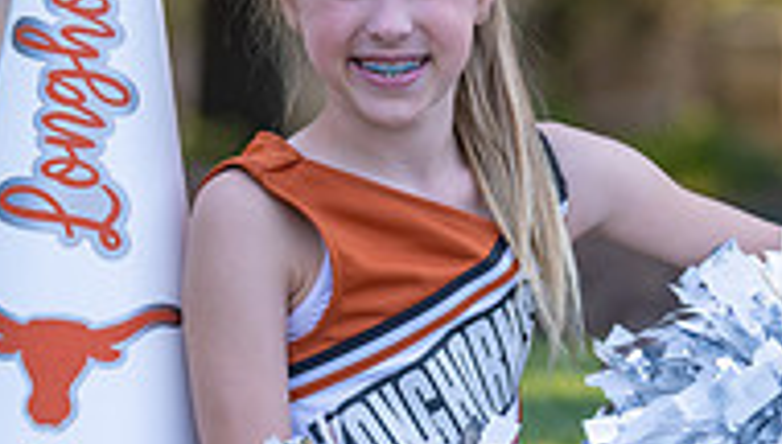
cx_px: 626
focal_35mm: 307
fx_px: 6382
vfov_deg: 4.0
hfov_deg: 7.0
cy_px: 267
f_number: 2.8
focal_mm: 91
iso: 200
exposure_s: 1/320
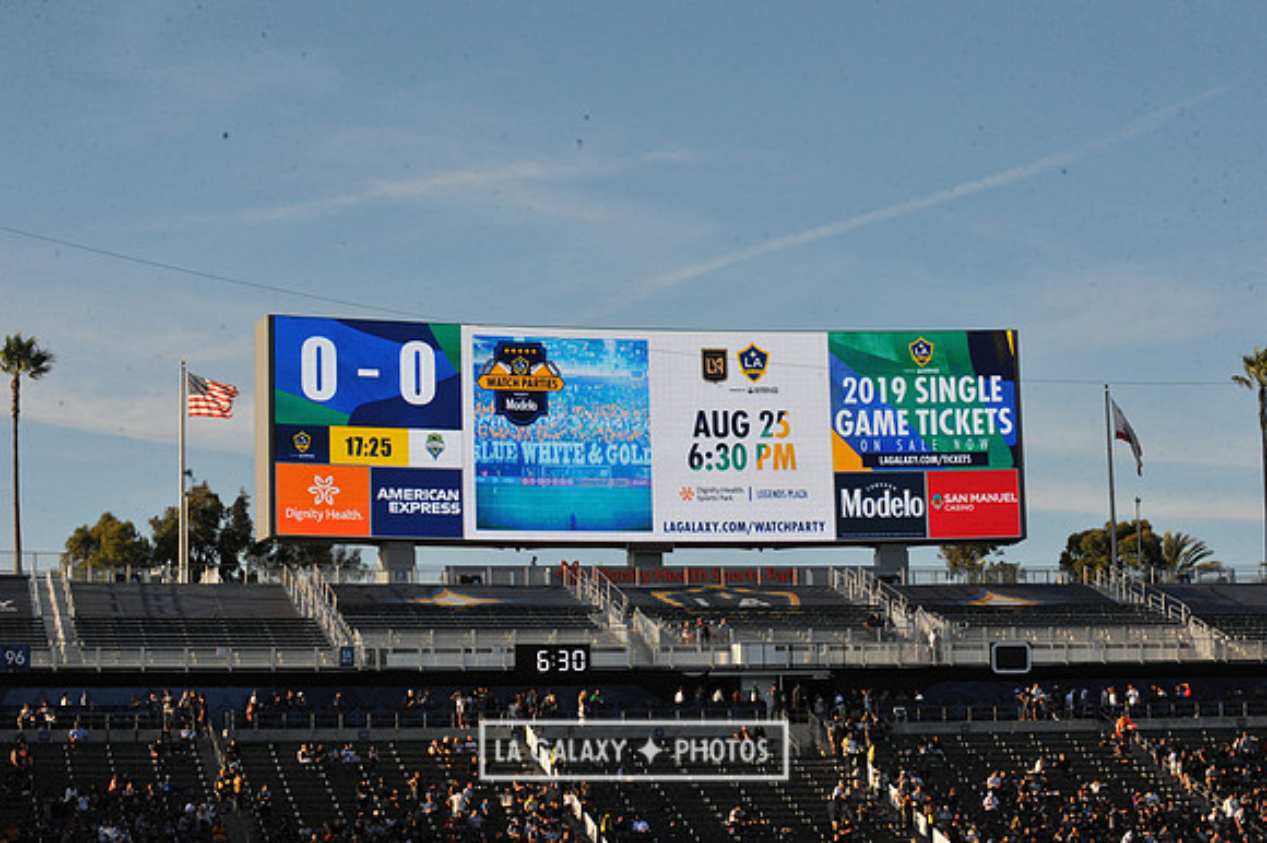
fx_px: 3025
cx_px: 634
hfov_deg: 23.7
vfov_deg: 15.9
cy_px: 422
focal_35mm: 86
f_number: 16
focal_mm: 86
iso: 1600
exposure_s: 1/1000
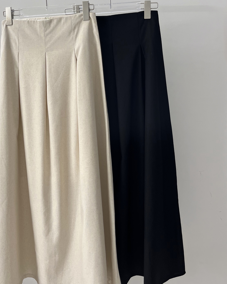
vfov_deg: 48.6
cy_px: 107
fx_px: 311
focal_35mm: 37
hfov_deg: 39.9
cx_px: 87
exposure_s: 1/100
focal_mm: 5.1
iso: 125
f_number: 1.6
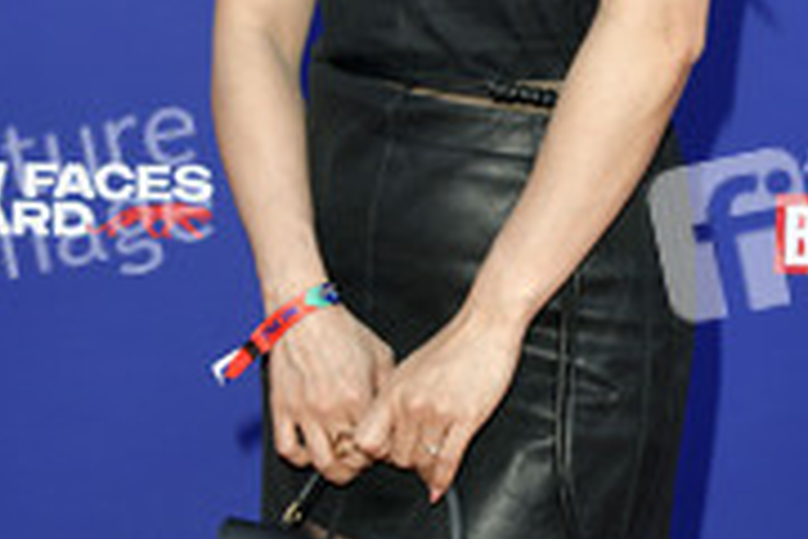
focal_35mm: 102
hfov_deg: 20.0
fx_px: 2289
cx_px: 471
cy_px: -9
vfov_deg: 13.2
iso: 640
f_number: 6.3
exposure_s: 1/200
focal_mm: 46
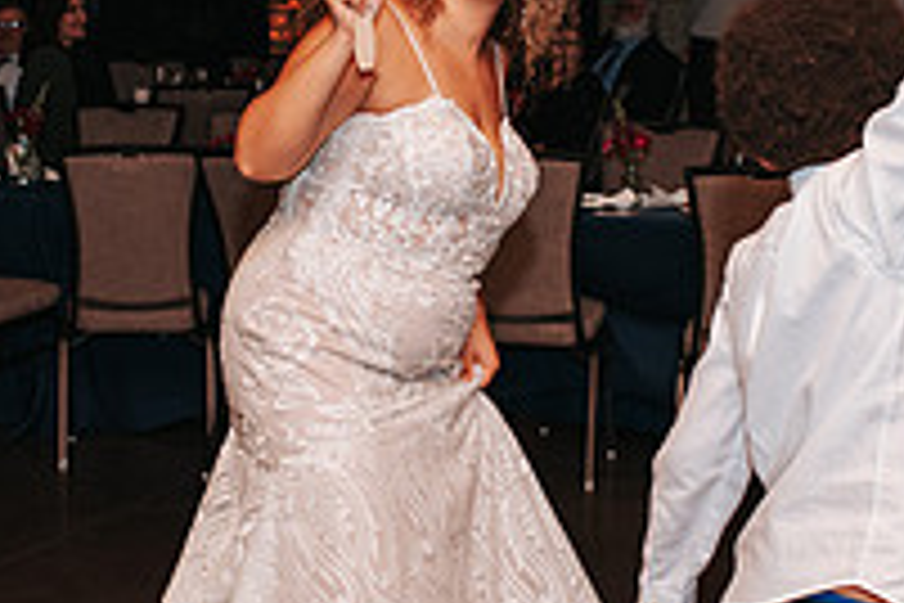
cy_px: 250
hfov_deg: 18.9
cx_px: 339
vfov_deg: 12.7
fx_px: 2712
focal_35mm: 108
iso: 1000
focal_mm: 35
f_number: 3.5
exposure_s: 1/200
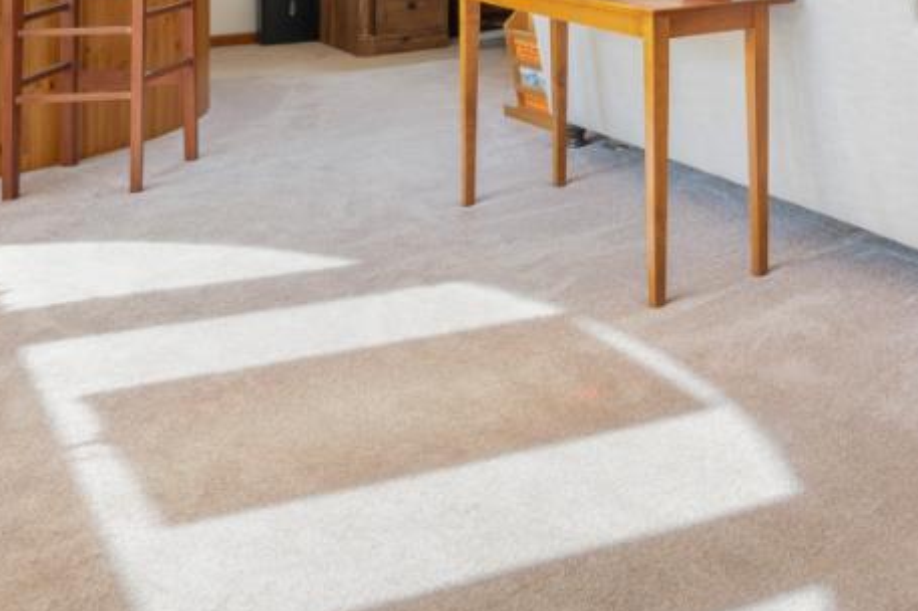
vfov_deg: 25.8
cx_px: 946
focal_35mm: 46
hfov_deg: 37.5
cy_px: -141
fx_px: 1172
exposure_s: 1/4
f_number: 8
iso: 320
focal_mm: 14
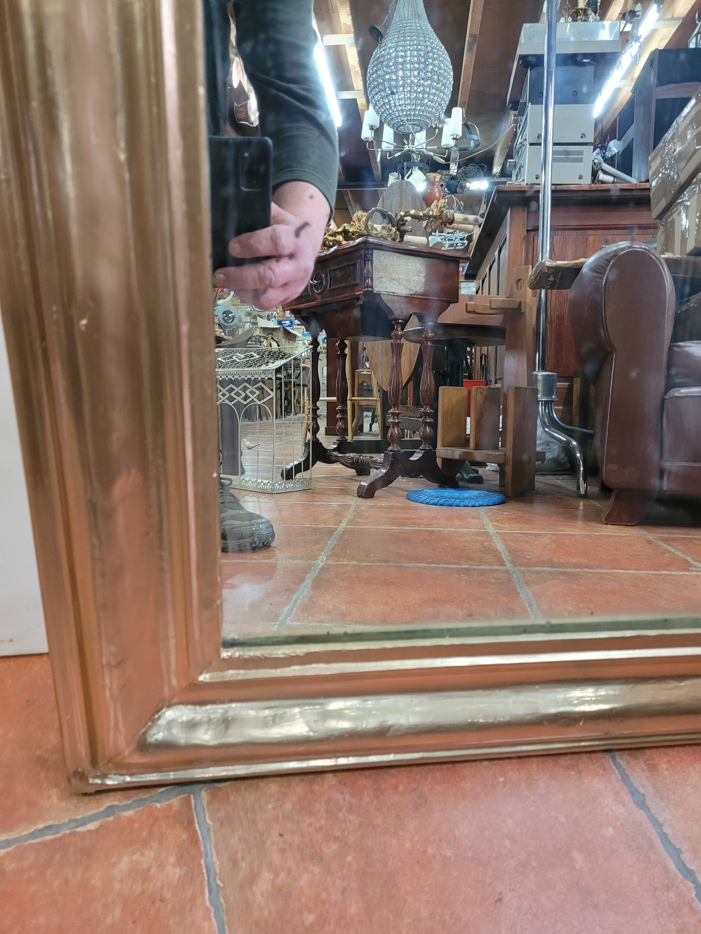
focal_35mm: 26
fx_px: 702
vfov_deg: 67.3
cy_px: 467
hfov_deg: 53.1
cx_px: 350
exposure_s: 1/50
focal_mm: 5.4
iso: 400
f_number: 1.8
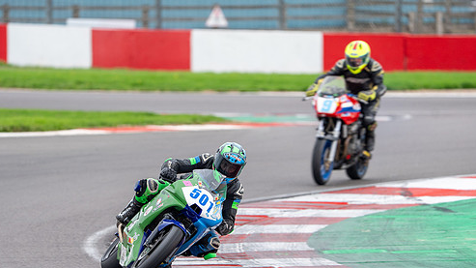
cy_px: 180
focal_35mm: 494
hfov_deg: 4.4
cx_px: 227
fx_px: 6233
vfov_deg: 2.5
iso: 500
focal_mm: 400
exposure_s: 1/320
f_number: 5
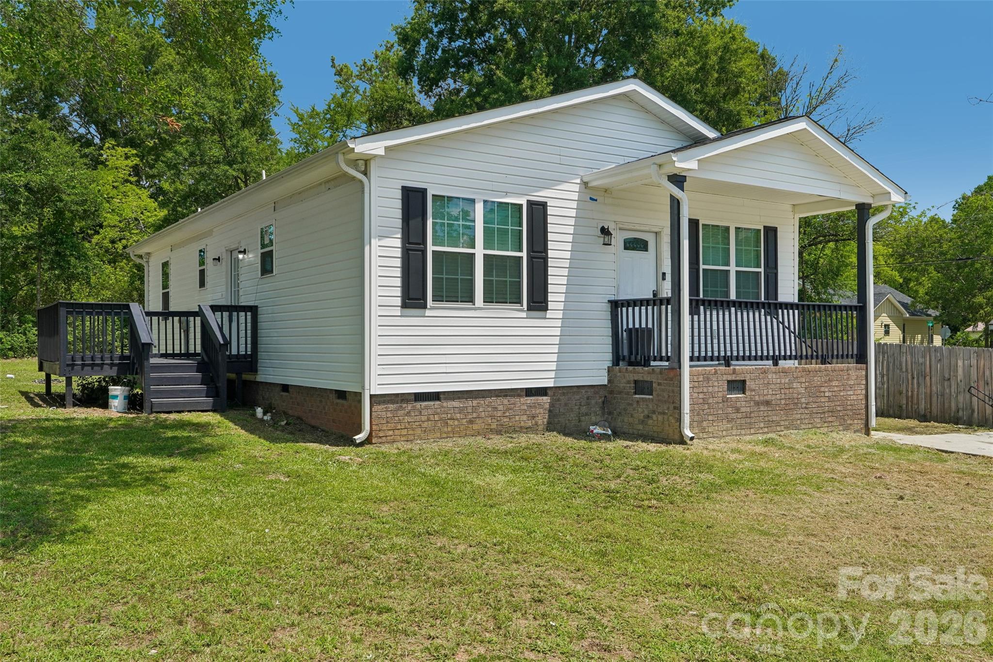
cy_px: 331
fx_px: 827
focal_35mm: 30
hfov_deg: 61.9
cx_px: 496
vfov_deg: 43.6
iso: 100
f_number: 8
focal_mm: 20
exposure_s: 1/125
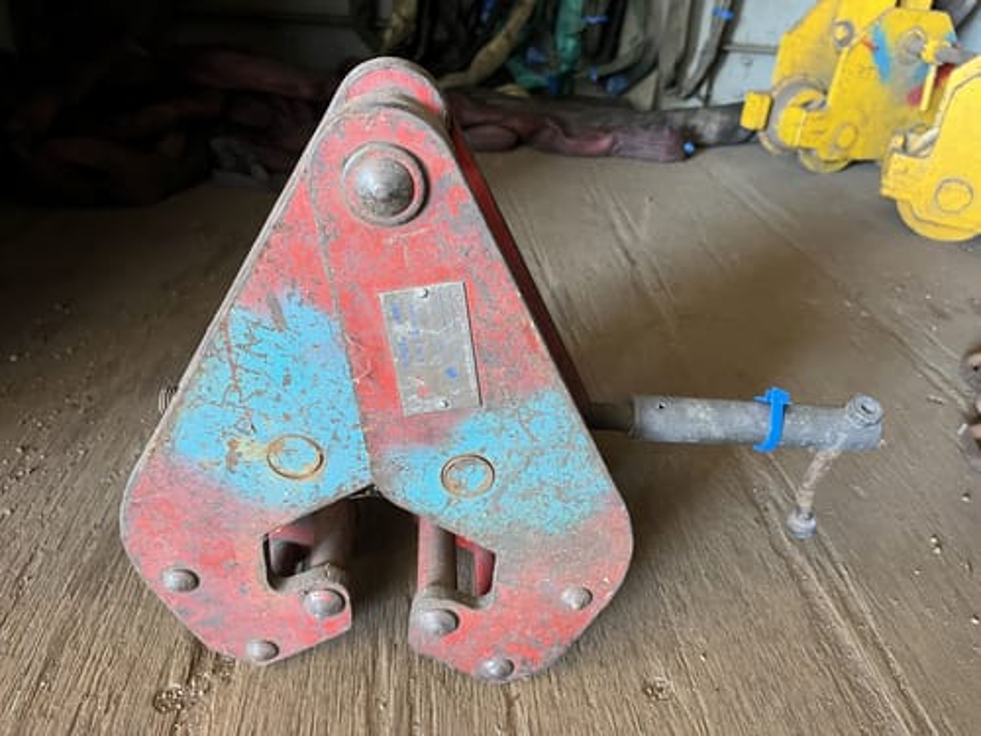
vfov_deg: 53.1
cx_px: 490
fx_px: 737
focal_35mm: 26
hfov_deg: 67.3
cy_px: 368
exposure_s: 1/60
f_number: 1.6
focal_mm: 5.1
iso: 400
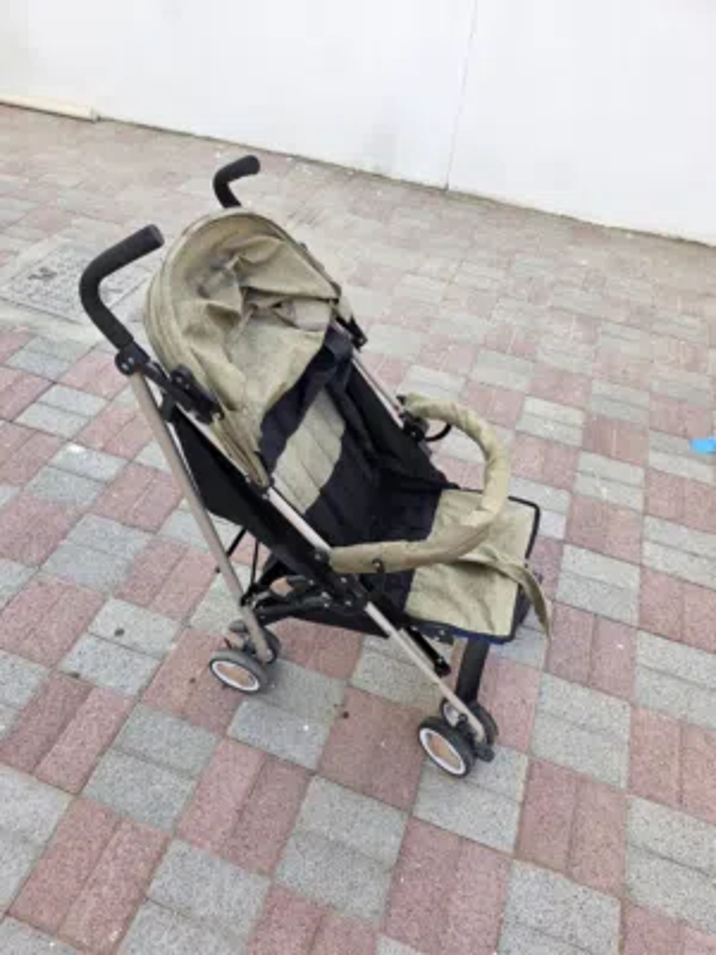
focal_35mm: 23
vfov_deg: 73.9
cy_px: 478
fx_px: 634
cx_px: 358
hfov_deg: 58.9
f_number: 1.7
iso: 25
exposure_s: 1/359
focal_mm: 6.3
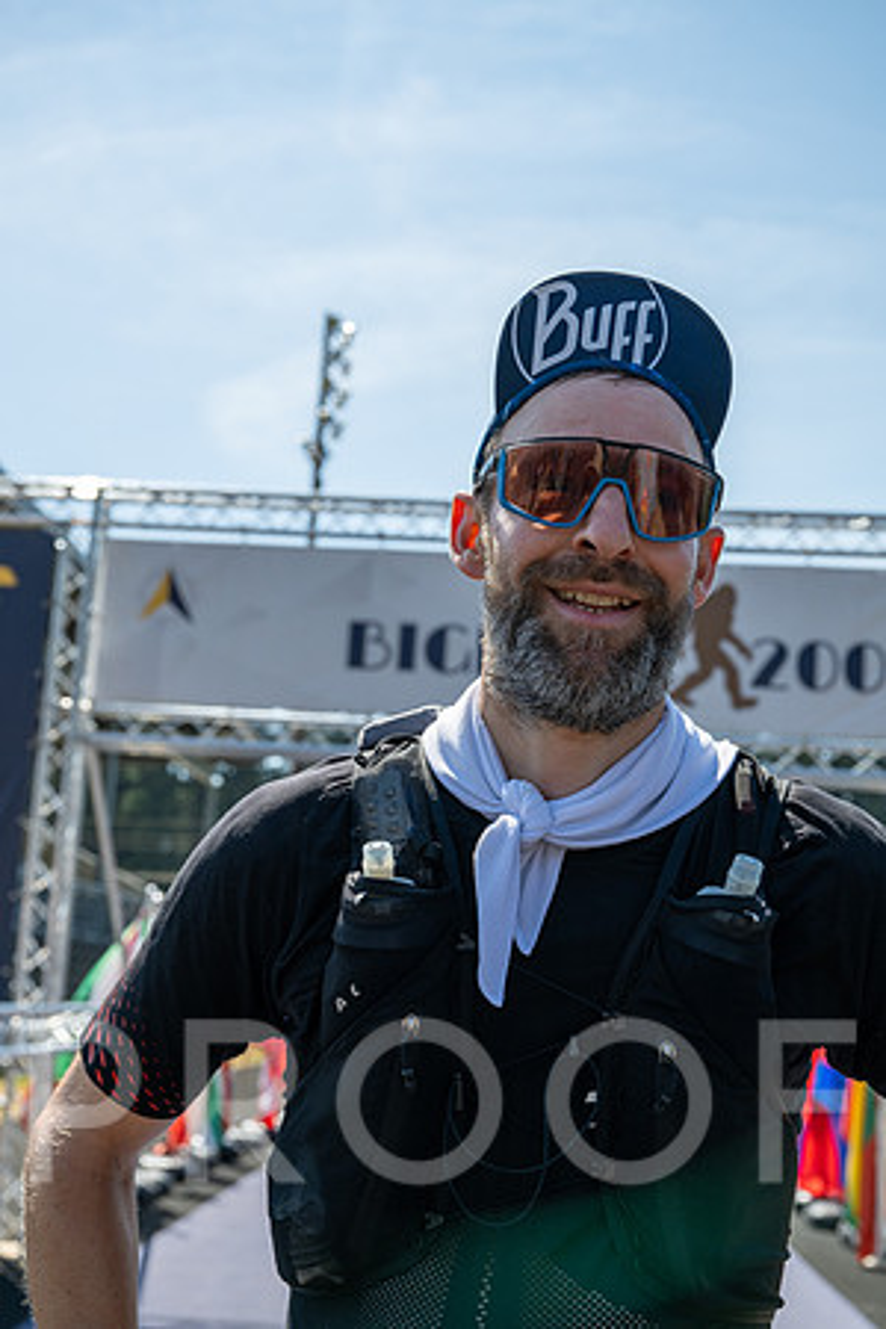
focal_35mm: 47
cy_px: 664
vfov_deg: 41.9
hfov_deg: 28.6
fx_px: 1735
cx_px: 443
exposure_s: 1/640
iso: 160
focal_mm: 47
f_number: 6.3
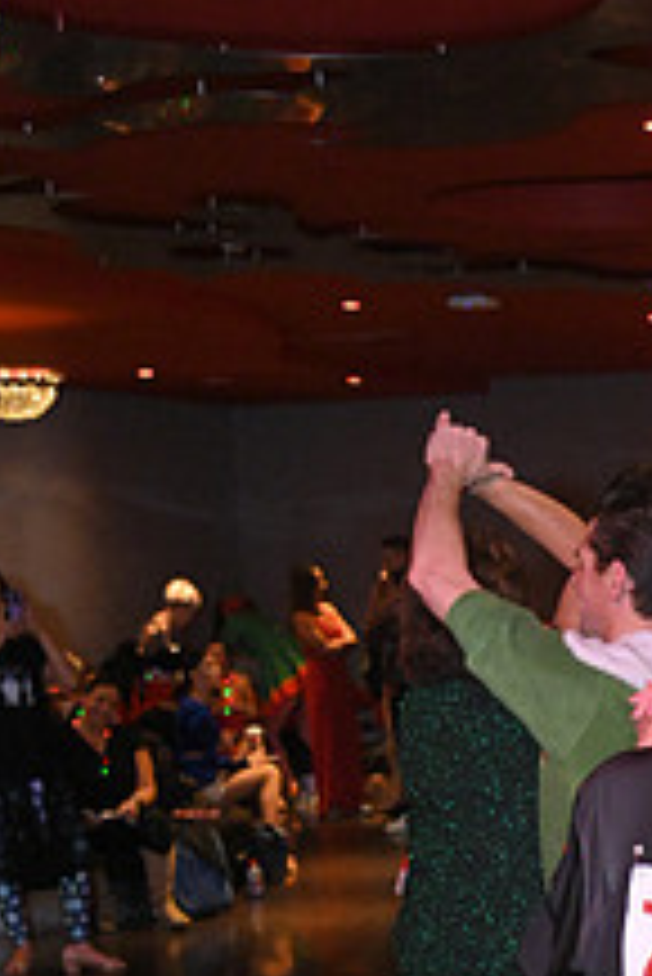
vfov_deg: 23.1
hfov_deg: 16.3
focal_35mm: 80
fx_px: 2170
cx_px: 821
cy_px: 1192
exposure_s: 1/100
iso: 4000
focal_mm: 30
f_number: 4
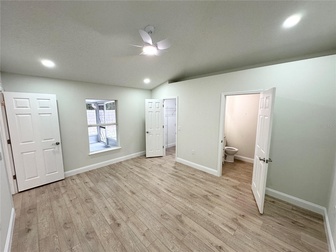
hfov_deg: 102.1
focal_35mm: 14
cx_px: 168
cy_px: 126
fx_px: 136
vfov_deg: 85.7
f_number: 2.2
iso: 160
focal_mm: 2.22
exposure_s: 1/120
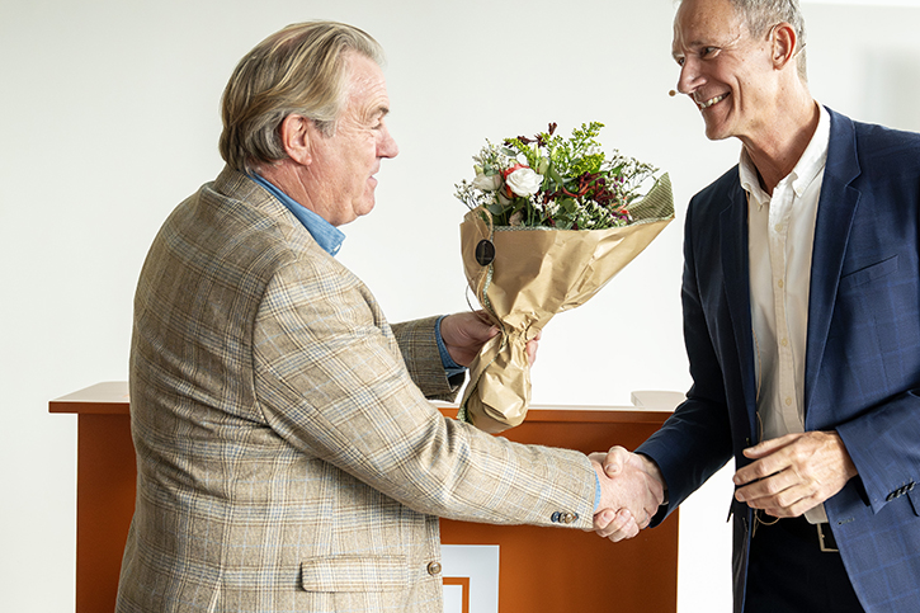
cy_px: 298
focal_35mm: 73
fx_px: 1865
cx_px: 614
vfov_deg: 18.7
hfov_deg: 27.5
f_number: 3.5
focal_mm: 49
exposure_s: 1/400
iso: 2500
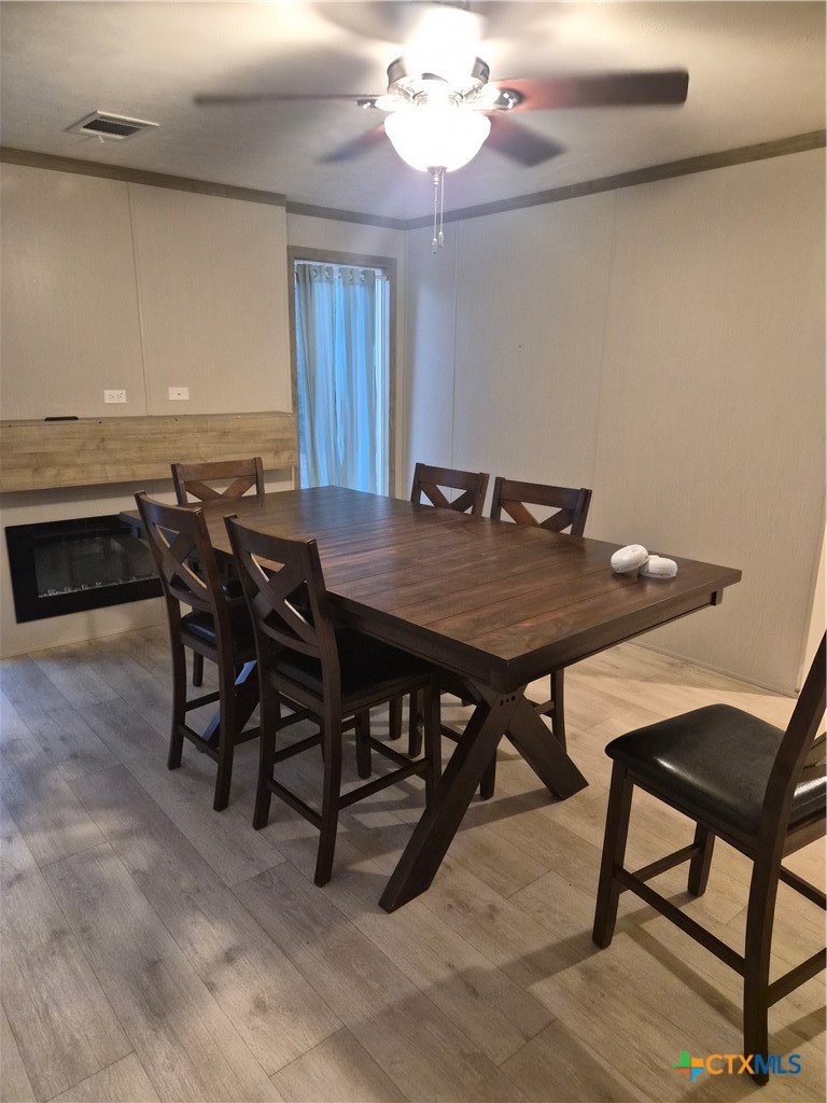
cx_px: 414
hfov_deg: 58.9
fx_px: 733
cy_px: 552
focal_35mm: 23
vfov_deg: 73.9
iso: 800
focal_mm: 5.4
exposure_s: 1/120
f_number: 1.8
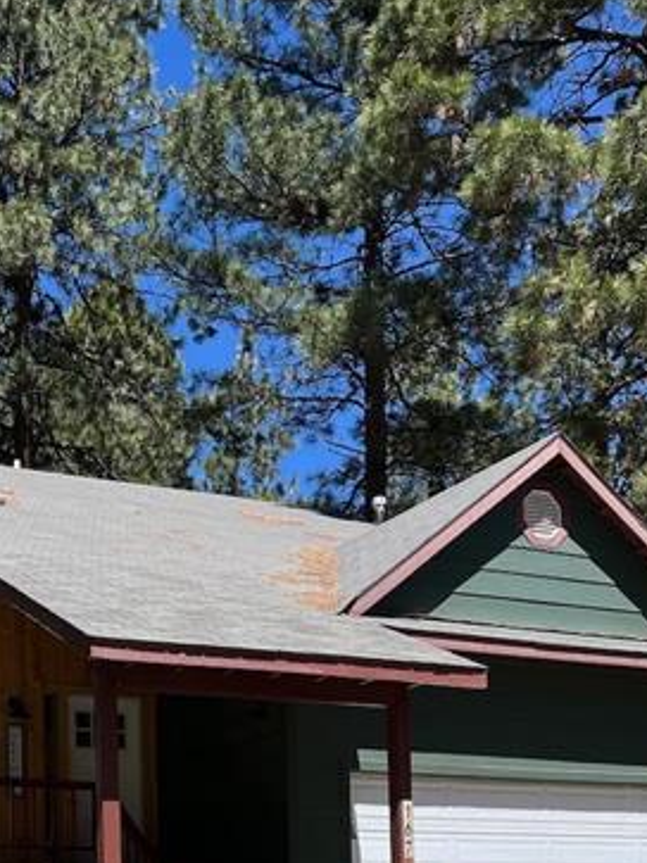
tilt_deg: +5.6
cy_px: 858
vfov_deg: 32.3
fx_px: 1371
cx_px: 109
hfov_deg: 26.0
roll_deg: +1.4
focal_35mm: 55
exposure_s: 1/2825
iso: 50
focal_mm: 5.1
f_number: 1.6
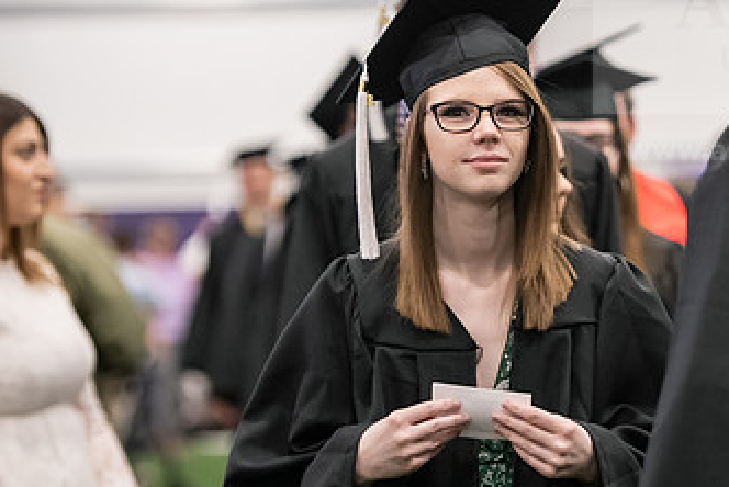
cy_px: 196
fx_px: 4317
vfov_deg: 6.5
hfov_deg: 9.6
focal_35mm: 213
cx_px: 527
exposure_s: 1/200
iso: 3200
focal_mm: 122
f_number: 3.2
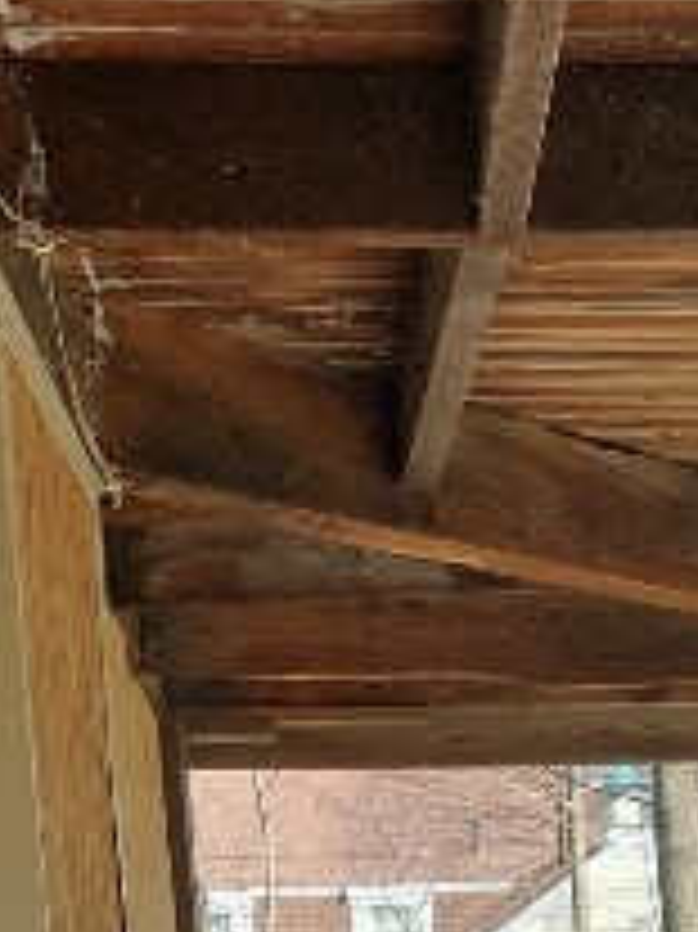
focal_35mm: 89
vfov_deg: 17.8
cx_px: 572
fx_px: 2395
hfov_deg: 16.4
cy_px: 1661
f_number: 1.8
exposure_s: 1/337
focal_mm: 5.23
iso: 25
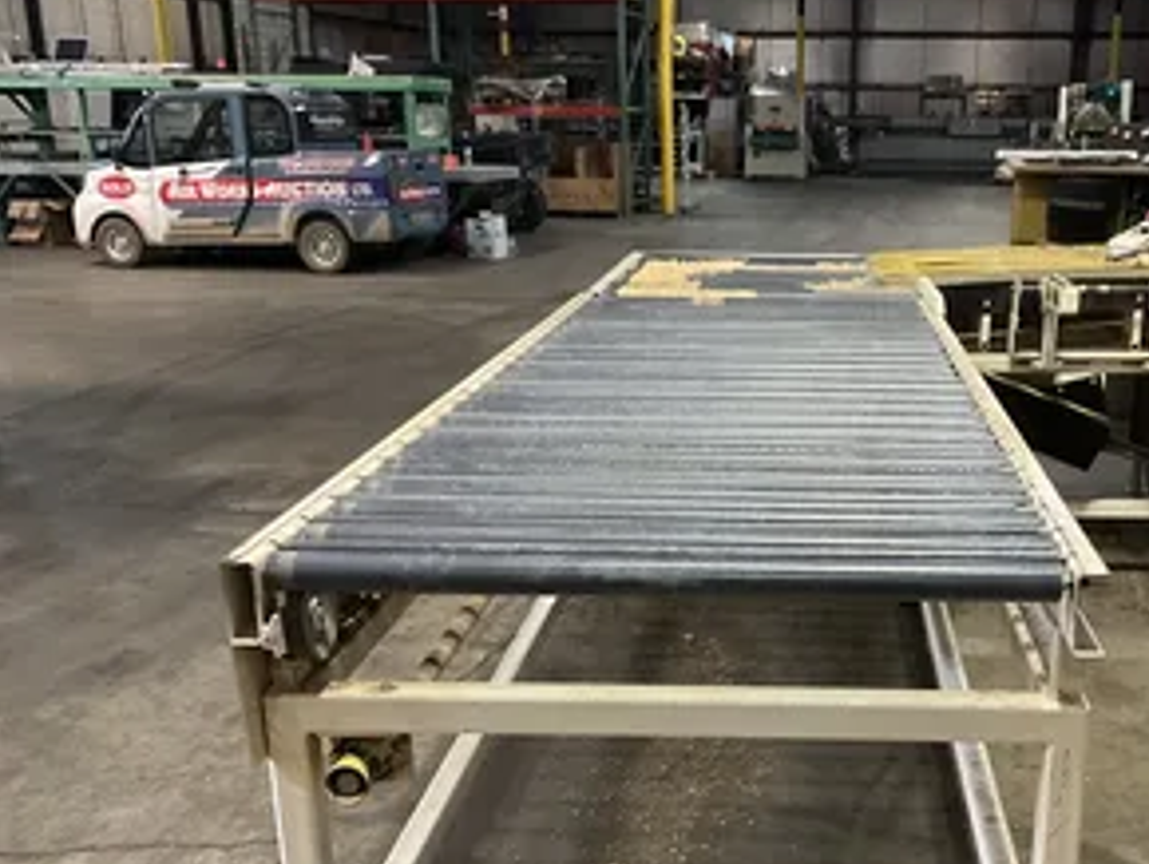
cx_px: 788
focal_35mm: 40
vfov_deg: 35.7
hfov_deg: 45.9
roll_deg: -1.1
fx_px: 1329
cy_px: 567
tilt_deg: -20.0
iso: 320
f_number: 1.8
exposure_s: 1/50
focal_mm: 3
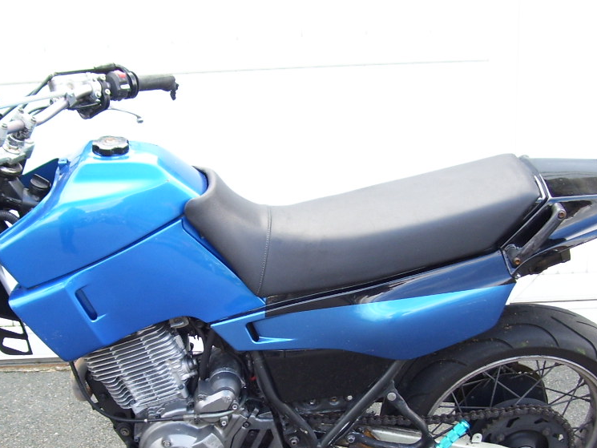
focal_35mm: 58
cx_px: 240
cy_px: 346
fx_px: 1000
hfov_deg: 33.1
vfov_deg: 24.9
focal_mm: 6
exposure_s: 1/90
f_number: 2.7
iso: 80
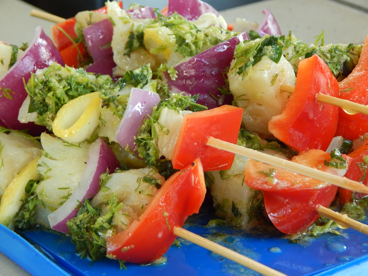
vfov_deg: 11.3
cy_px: 138
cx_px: 184
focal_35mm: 131
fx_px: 1393
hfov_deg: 15.1
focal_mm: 23.4
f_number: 4.8
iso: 125
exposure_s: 1/30
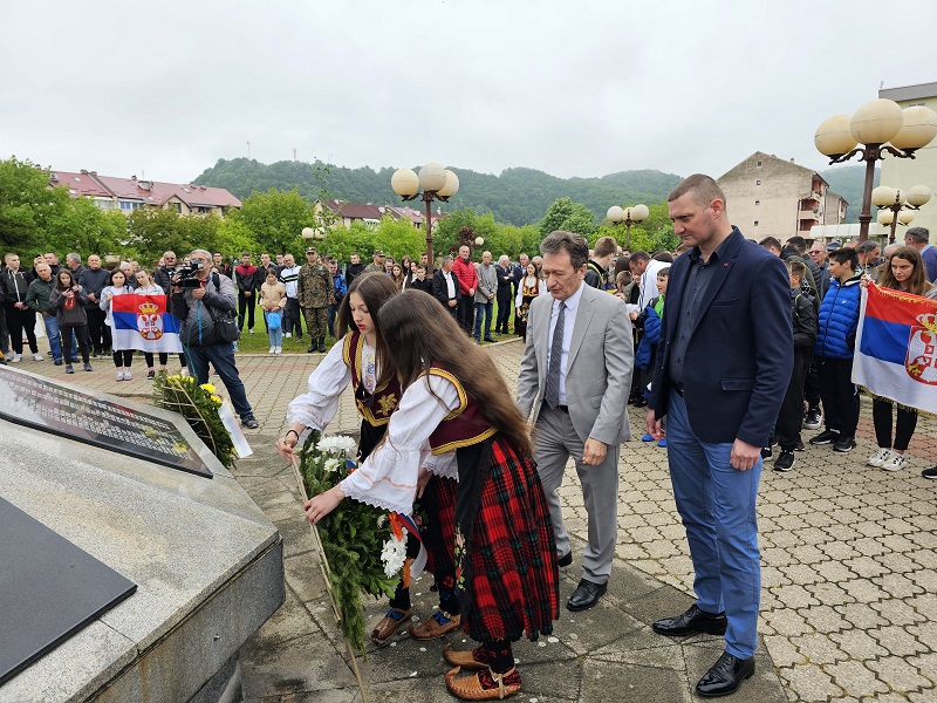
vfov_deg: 58.9
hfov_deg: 73.9
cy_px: 352
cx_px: 468
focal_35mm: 23
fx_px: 623
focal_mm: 6.3
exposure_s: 1/180
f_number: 1.7
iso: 16
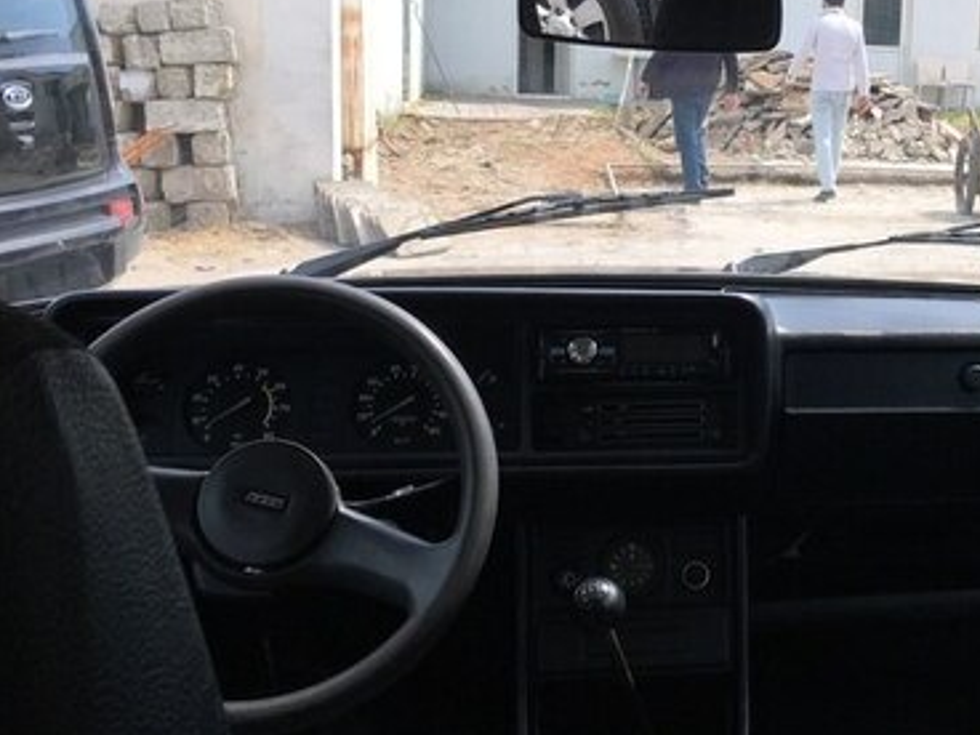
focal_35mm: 52
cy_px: 233
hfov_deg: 35.6
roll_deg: -2.1
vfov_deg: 27.8
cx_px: 786
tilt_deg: -7.2
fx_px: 1472
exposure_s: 1/591
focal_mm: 4.15
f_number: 2.2
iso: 25
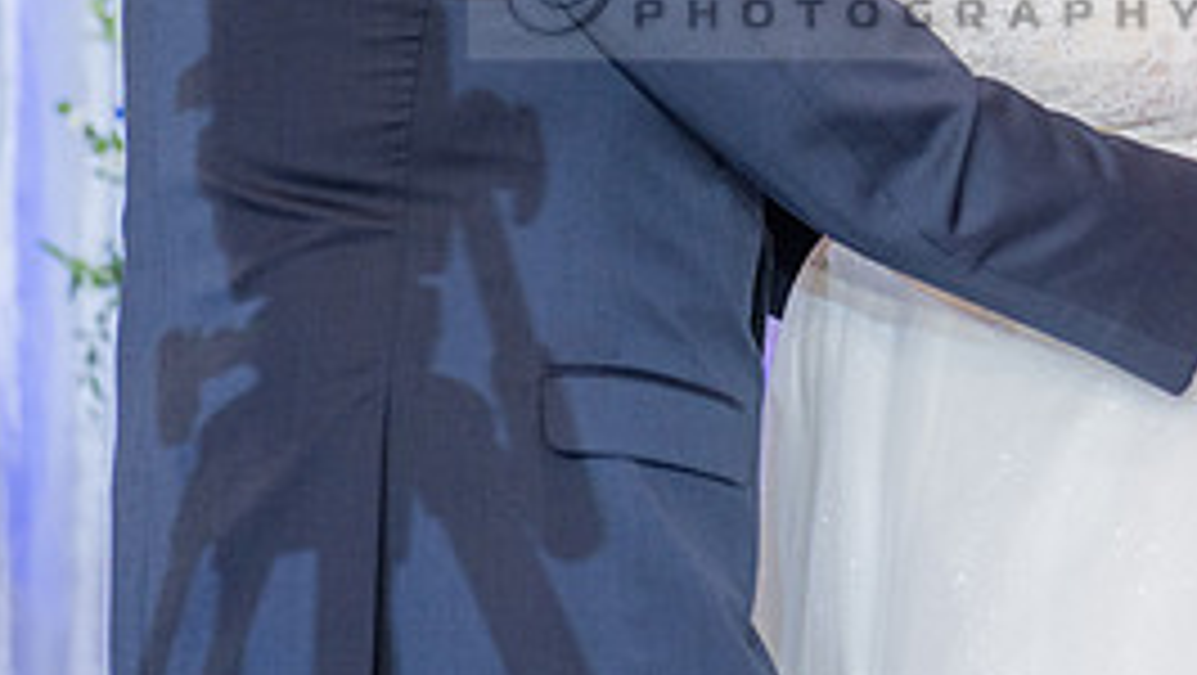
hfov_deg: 13.4
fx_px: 5081
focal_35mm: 160
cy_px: -47
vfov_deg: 7.6
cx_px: 860
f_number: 4
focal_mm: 70
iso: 1600
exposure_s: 1/200
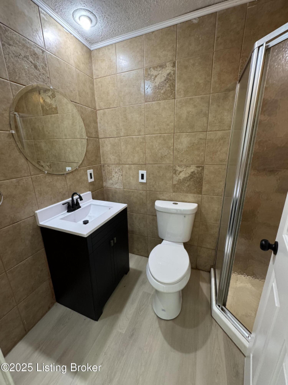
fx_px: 155
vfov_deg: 102.1
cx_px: 144
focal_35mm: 14
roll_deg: +1.5
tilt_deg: -14.6
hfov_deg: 85.7
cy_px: 192
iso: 320
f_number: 2.2
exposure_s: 1/60
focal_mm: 2.22
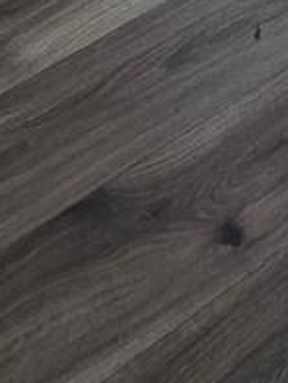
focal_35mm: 79
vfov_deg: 11.9
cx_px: 325
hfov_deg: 17.9
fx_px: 875
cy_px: -739
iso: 50
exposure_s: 1/125
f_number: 2.2
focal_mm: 2.2
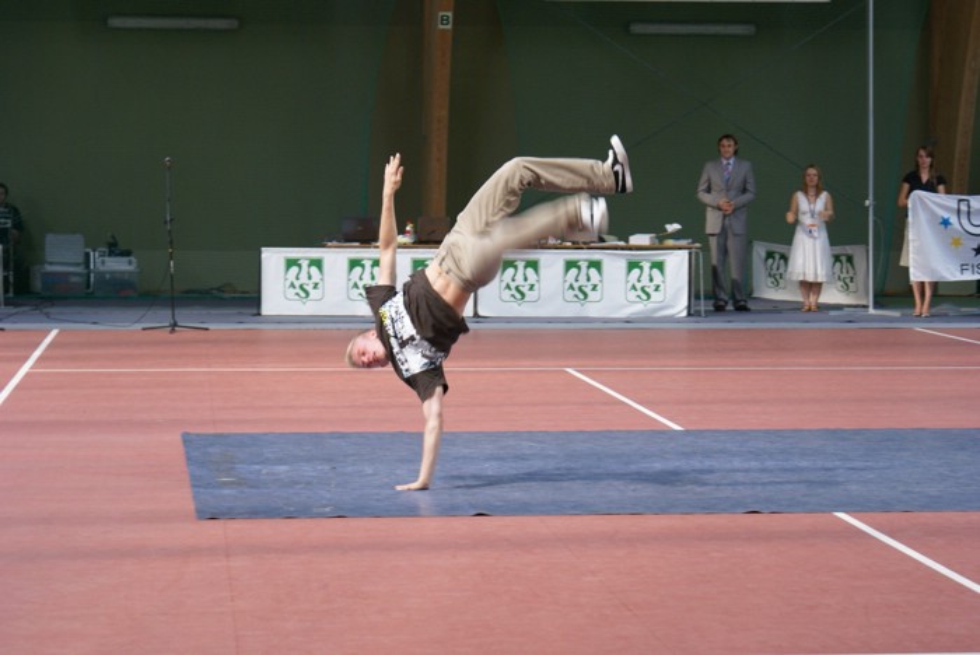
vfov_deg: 13.1
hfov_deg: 19.4
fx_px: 2861
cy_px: 328
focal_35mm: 105
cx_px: 490
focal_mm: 70
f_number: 5.6
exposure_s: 1/50
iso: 400
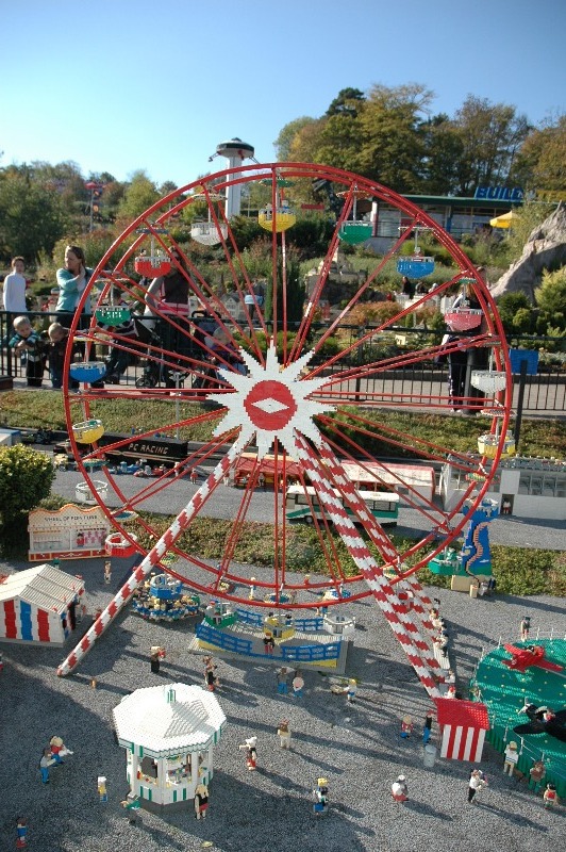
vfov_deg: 67.4
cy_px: 426
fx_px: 638
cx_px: 283
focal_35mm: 27
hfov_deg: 47.9
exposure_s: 1/500
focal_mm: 18
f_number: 4.5
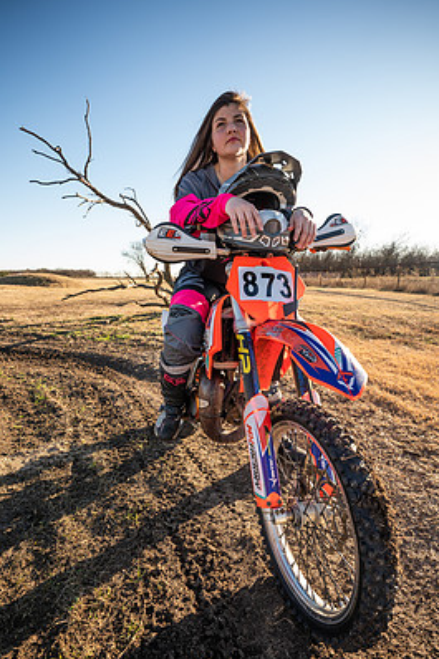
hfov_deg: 64.5
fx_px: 348
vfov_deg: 86.7
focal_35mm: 19
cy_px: 361
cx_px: 209
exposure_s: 1/250
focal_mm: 16.8
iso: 80
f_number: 4.5
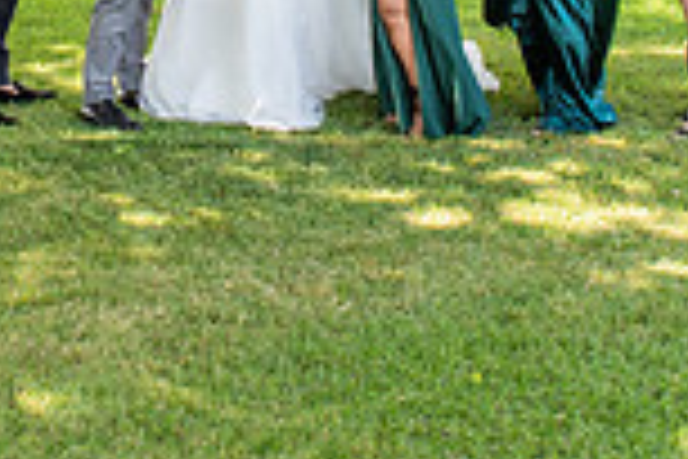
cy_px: -340
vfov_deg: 13.6
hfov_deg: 22.2
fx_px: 1739
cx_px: 162
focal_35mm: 91
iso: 500
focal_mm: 24
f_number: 6.3
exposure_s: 1/200
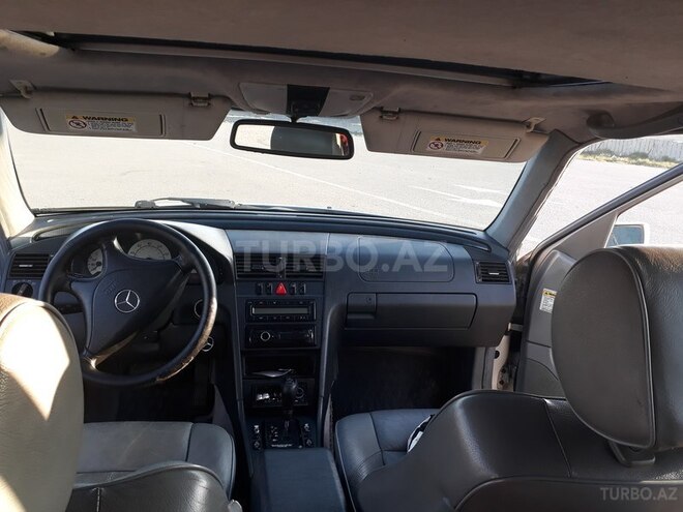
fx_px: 533
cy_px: 256
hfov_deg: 65.3
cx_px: 342
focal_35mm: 27
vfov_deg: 51.4
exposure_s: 1/100
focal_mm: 3.6
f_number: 1.9
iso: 50
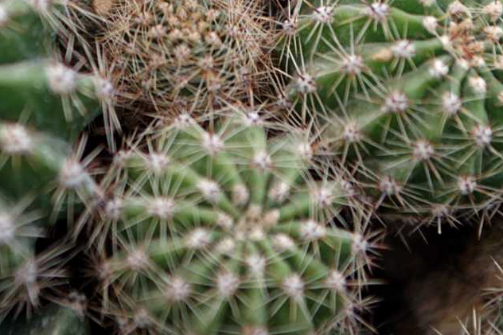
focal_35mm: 227
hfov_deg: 9.1
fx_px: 3171
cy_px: -205
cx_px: 200
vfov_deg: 6.0
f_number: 4
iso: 200
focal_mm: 70
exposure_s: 1/80
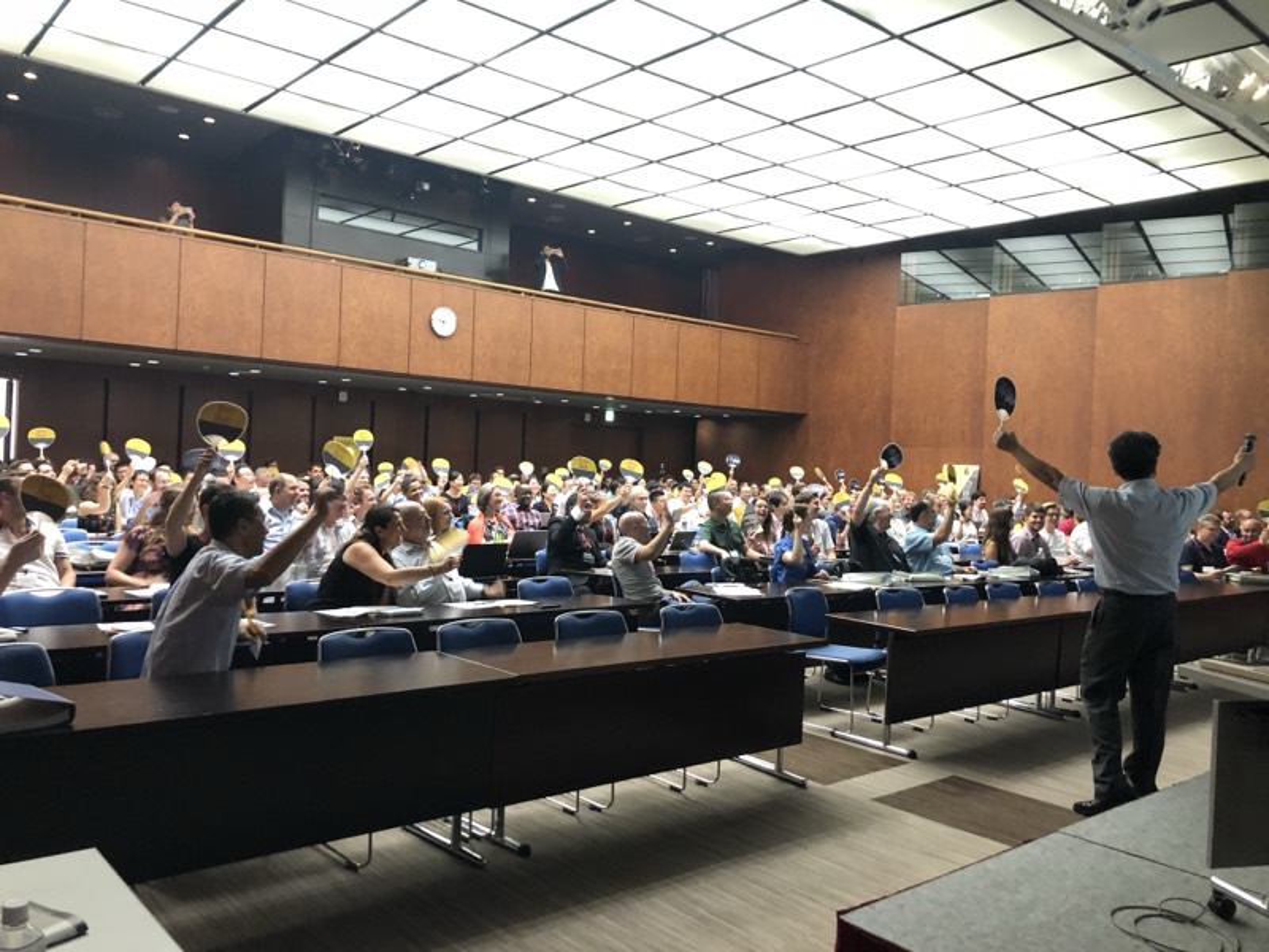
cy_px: 476
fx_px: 1026
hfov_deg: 63.4
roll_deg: -1.8
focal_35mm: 28
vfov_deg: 49.7
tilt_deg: +0.7
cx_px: 634
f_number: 1.8
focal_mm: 3.99
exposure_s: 1/7
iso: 100
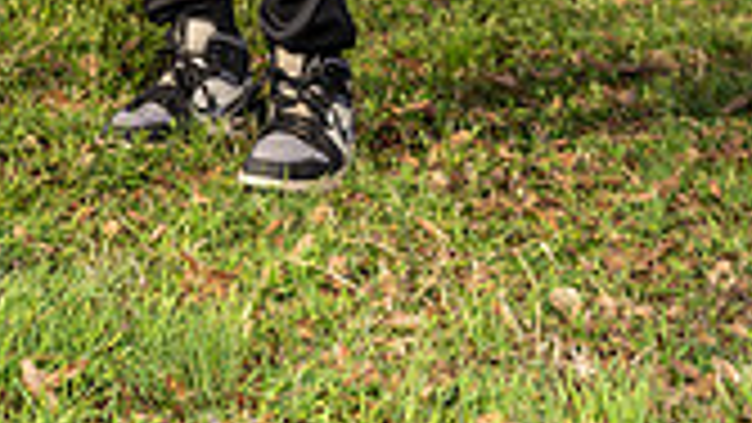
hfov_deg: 15.4
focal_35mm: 138
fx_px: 2752
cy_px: -536
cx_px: 99
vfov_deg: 8.2
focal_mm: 49
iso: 100
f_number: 5.6
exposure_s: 1/250
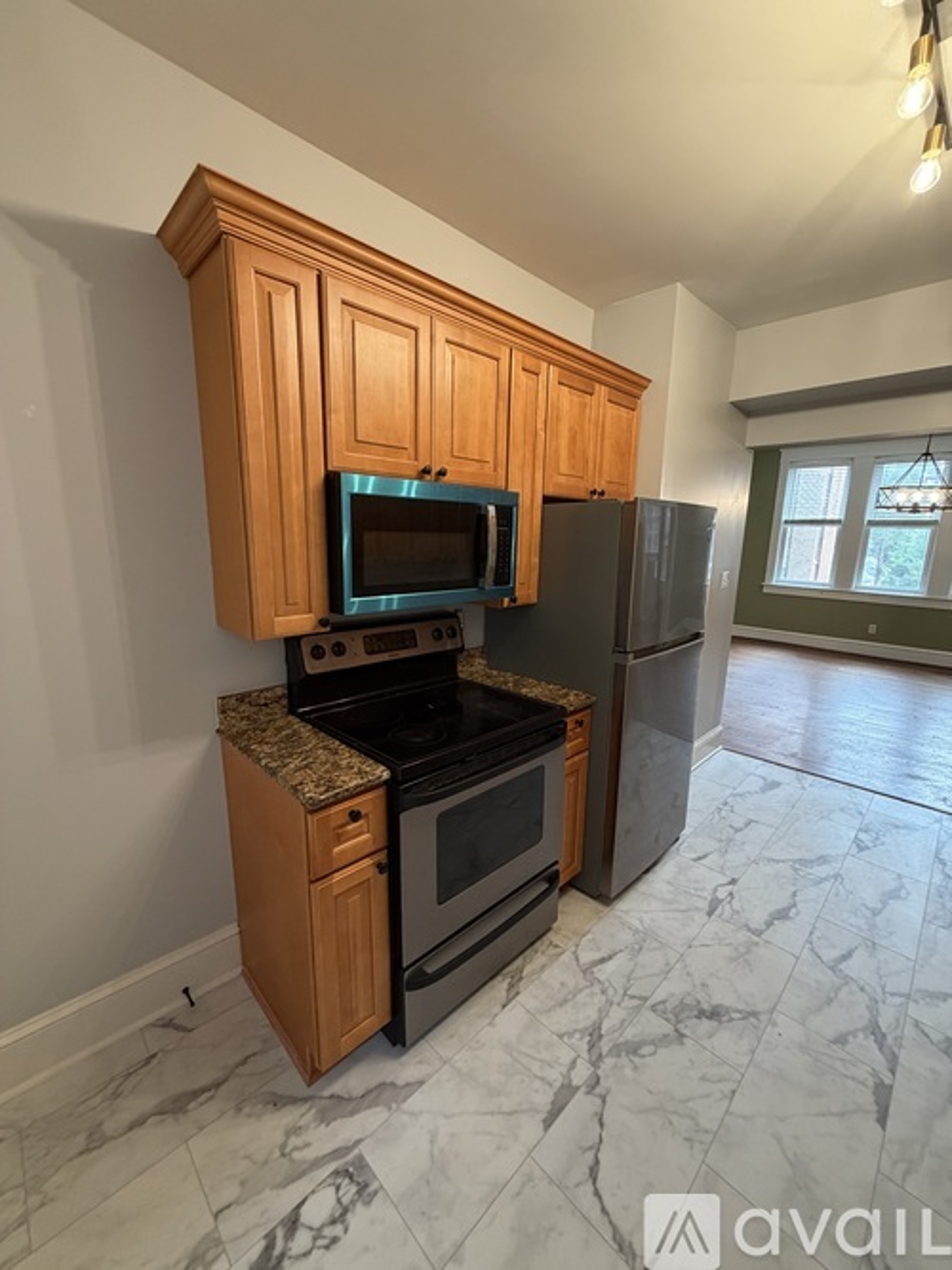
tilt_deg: -10.5
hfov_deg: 85.7
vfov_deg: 102.1
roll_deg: -1.6
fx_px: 514
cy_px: 635
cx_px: 476
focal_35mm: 14
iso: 320
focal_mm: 2.22
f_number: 2.2
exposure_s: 1/60
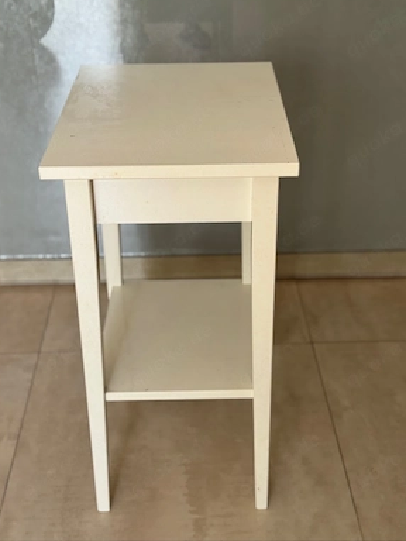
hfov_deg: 29.1
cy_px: 261
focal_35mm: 50
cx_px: 202
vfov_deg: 38.2
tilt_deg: -30.3
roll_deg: +0.4
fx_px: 782
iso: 64
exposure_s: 1/121
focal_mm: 6.76
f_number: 1.78
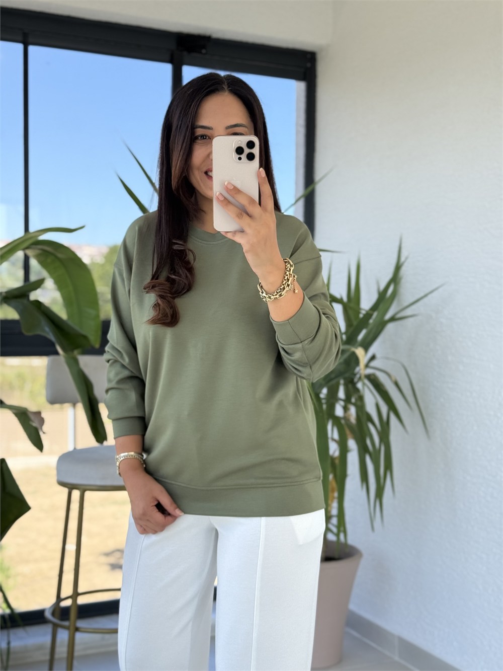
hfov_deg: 30.3
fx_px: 930
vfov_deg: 39.7
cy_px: 336
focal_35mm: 48
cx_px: 252
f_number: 1.78
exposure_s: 1/747
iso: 100
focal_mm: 6.76
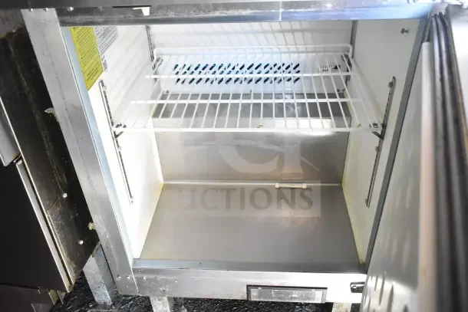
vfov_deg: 43.6
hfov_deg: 61.9
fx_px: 390
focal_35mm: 30
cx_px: 234
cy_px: 156
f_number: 4.5
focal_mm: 20
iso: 6400
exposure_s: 1/80
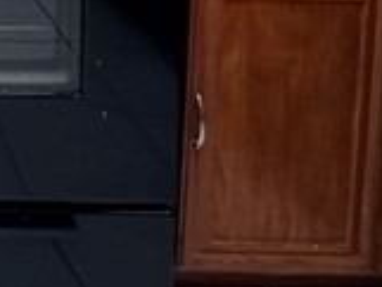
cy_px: -382
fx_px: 983
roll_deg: +0.1
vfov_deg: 13.0
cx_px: -384
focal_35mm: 89
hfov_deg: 16.6
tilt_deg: -3.2
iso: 320
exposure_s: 1/120
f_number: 2.2
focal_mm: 2.22
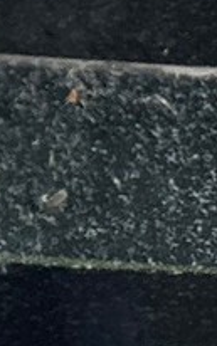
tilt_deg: -49.0
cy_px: -381
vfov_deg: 9.9
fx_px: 1824
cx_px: -937
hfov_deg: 5.1
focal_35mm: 193
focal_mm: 5.96
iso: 50
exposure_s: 1/378
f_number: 1.6
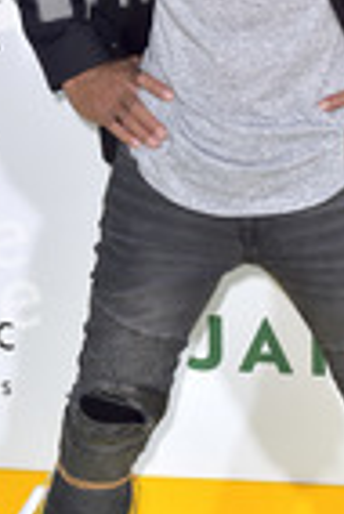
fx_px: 2216
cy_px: 127
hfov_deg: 8.9
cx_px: 252
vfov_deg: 13.2
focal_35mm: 155
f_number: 6.3
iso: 500
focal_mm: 55
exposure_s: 1/320
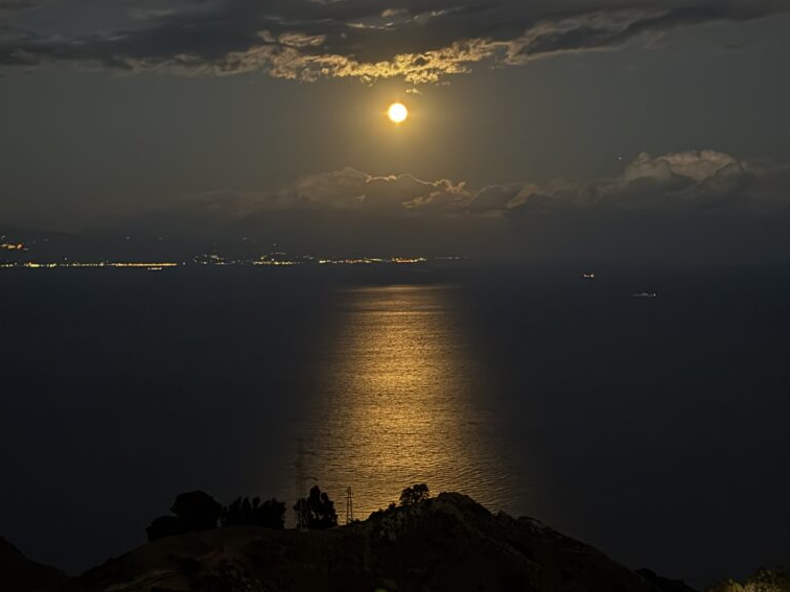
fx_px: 1483
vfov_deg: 22.6
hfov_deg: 29.8
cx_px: 395
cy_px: 353
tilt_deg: -4.0
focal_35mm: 65
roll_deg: +0.2
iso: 1600
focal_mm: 6.76
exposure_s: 1/5
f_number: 1.78
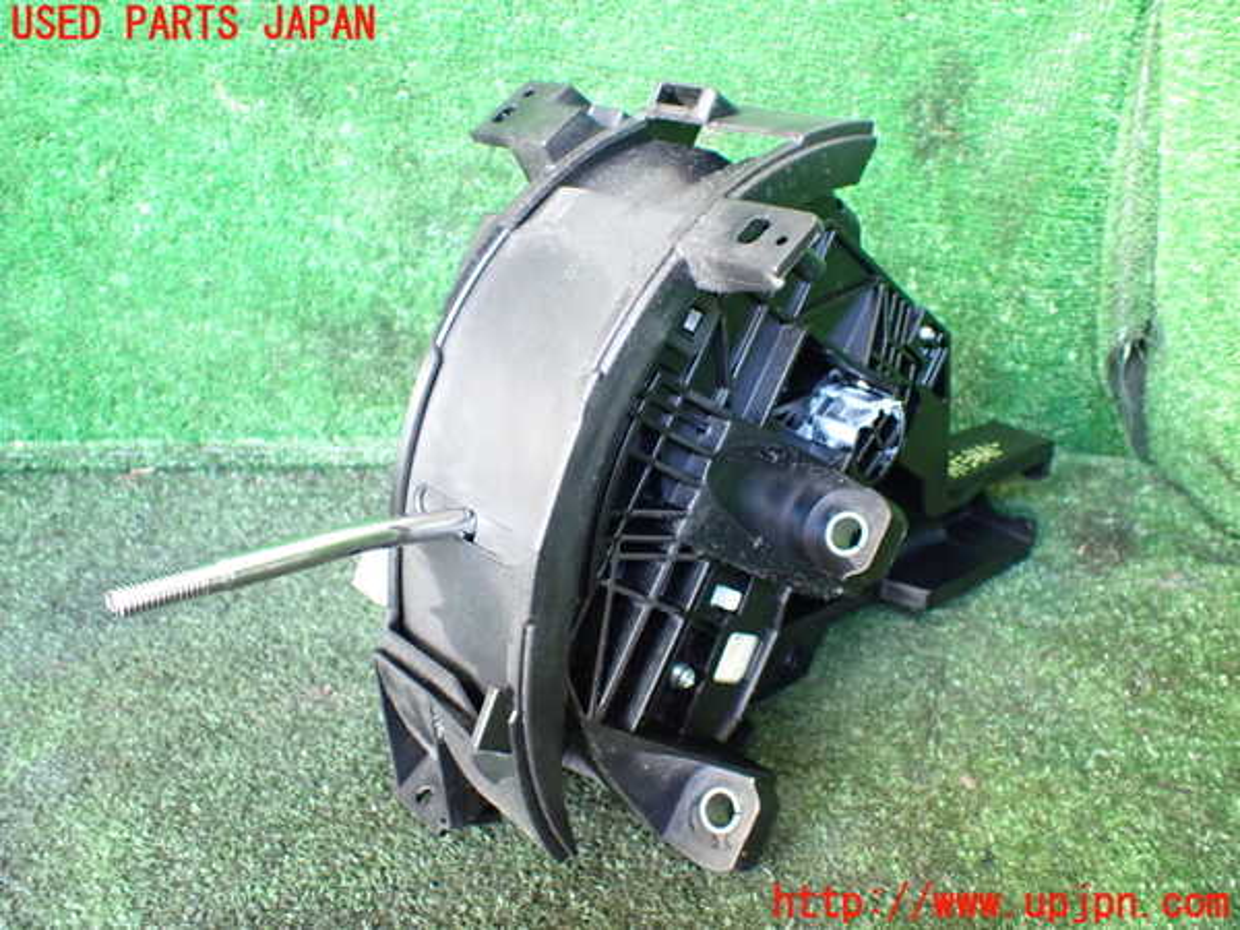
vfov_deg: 46.8
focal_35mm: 30
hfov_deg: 60.0
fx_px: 1075
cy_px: 465
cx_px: 620
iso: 800
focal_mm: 5.4
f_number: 2.3
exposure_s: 1/60
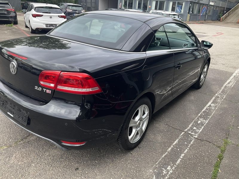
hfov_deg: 61.7
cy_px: 90
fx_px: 200
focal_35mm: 29
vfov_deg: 48.2
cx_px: 120
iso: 25
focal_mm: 3
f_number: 1.8
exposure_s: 1/386
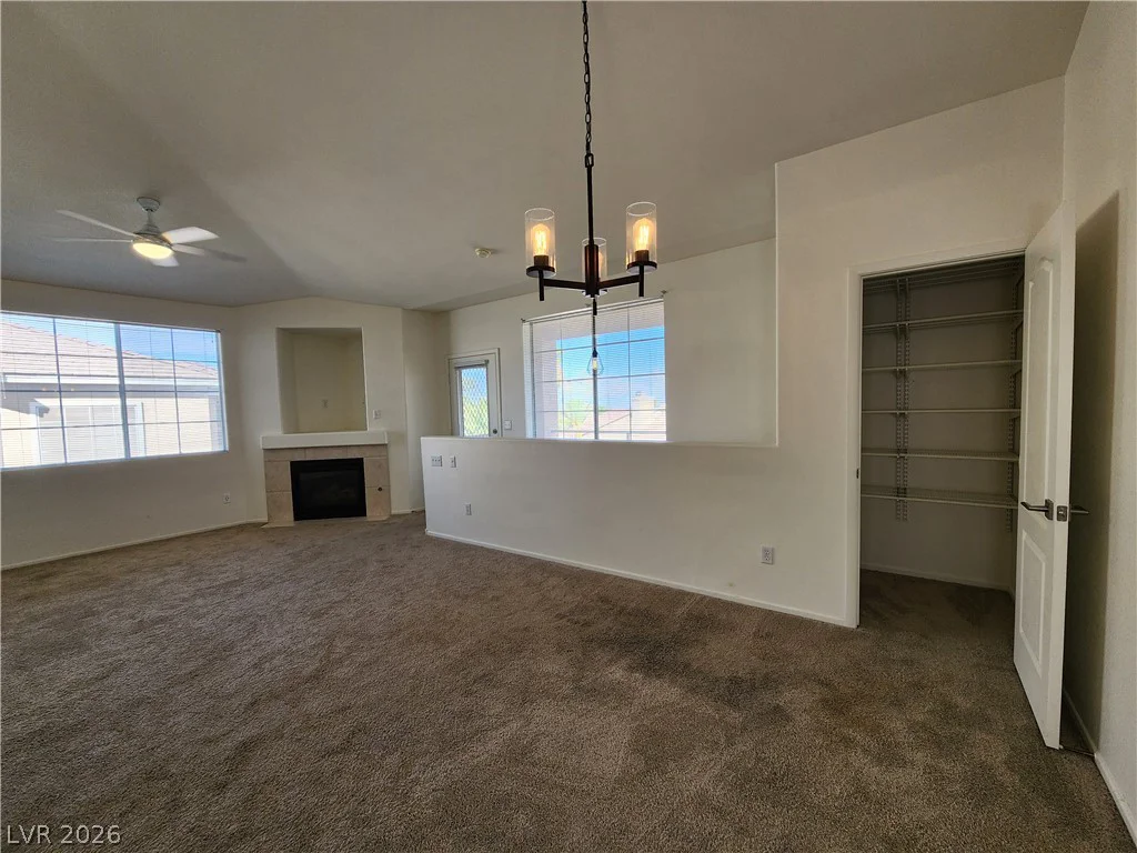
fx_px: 427
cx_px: 568
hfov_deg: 106.2
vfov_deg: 89.9
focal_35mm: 13
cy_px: 426
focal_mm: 2.2
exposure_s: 1/120
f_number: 2.2
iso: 80
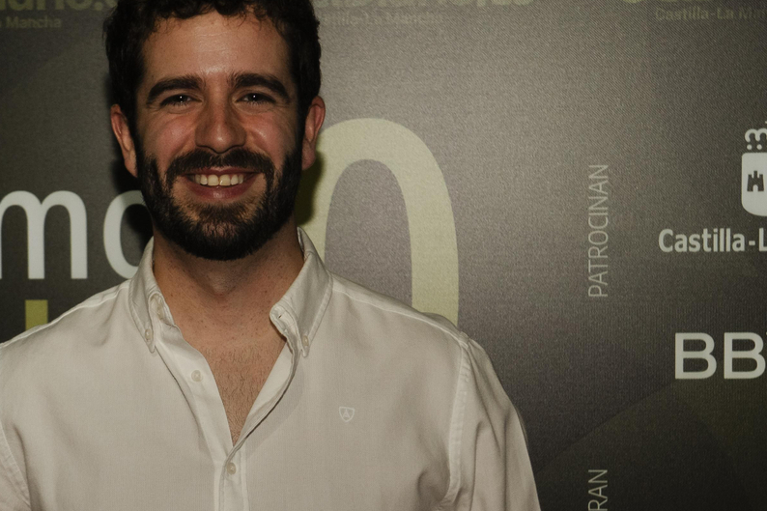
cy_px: 430
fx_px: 2790
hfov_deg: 15.6
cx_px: 247
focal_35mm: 131
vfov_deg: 10.4
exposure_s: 1/100
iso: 800
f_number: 5
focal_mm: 52
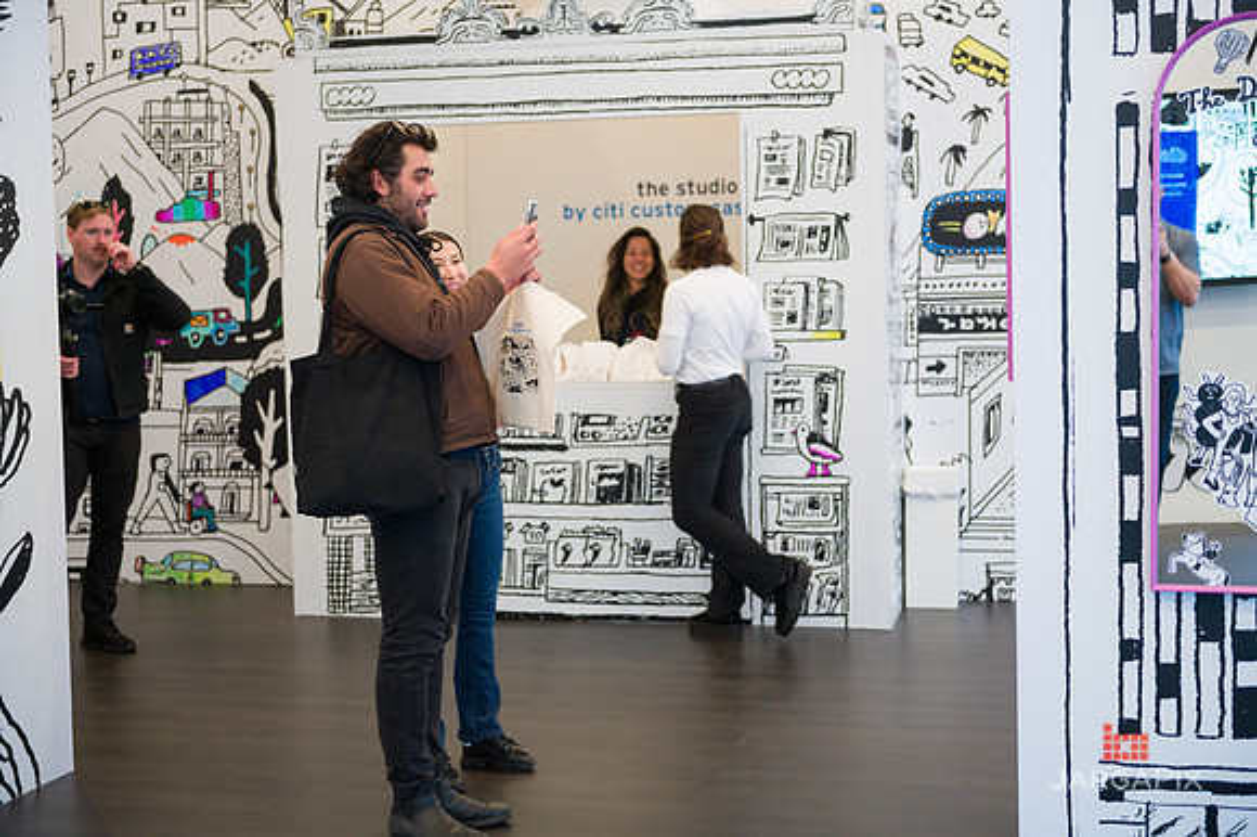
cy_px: 418
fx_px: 1919
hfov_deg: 36.3
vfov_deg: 24.6
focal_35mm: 55
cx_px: 628
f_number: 3.5
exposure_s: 1/200
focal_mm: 55
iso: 1600
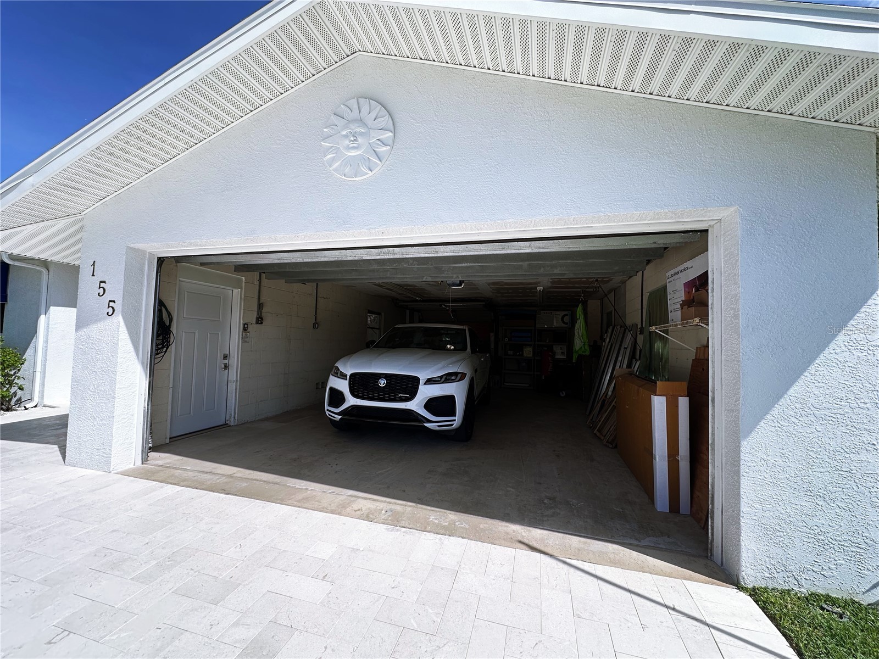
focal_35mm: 14
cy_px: 330
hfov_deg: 102.1
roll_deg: -1.5
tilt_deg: +2.0
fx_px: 356
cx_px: 440
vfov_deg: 85.7
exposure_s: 1/1125
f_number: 2.2
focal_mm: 2.22
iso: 50
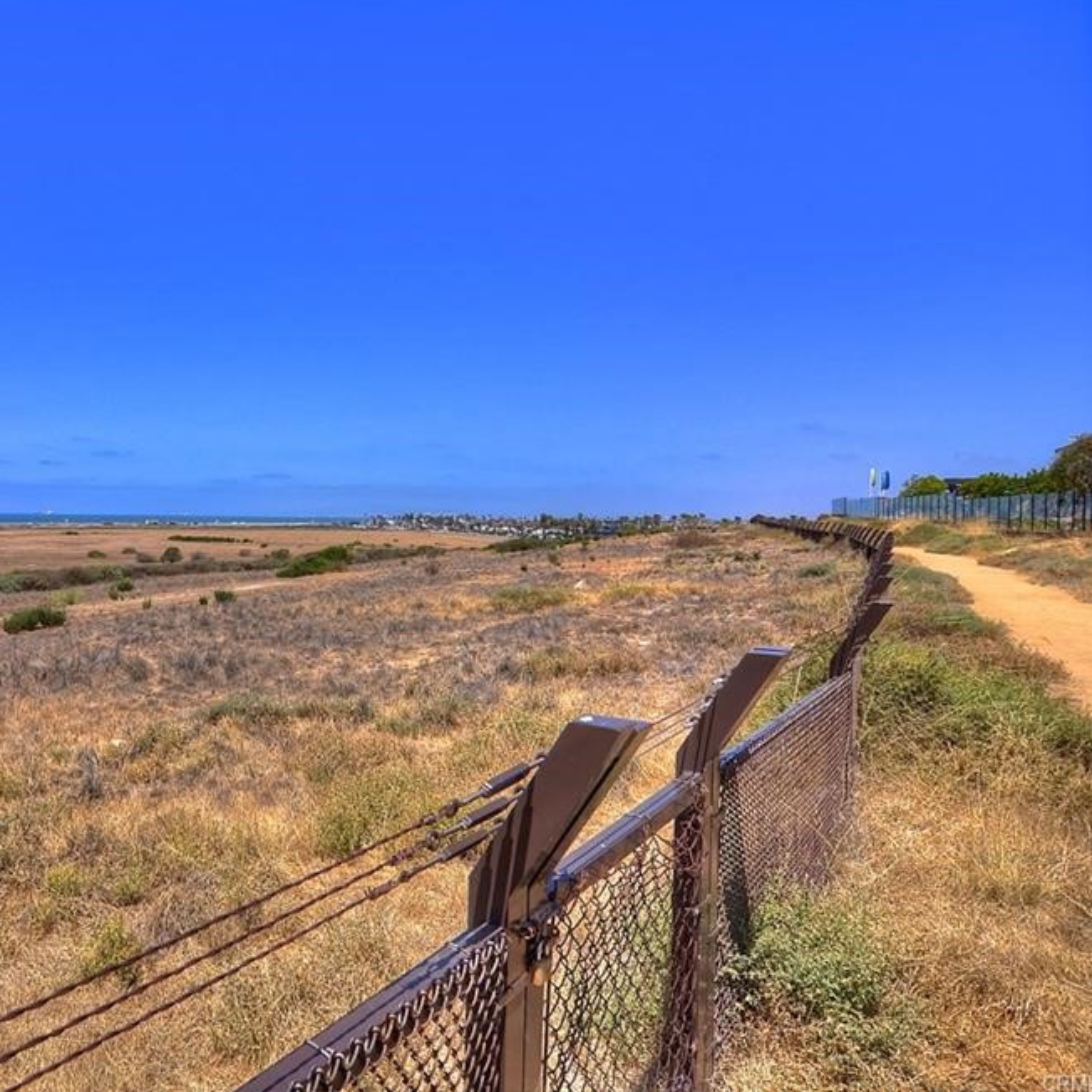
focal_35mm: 24
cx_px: 265
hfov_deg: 61.2
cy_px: 530
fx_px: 857
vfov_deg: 65.0
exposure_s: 1/800
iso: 200
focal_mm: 12
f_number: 7.1
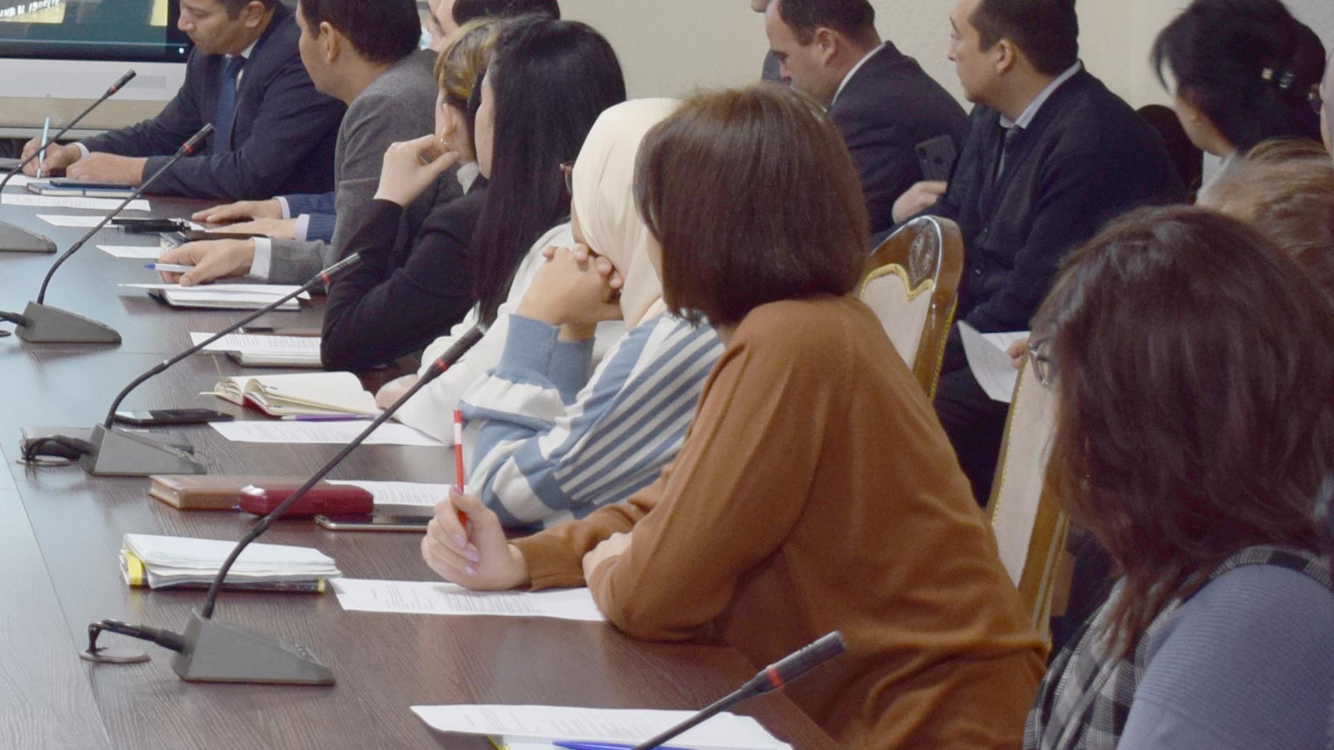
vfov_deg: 8.3
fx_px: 5117
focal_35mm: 145
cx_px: -230
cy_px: 30
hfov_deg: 14.4
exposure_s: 1/60
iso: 400
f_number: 4.2
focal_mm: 29
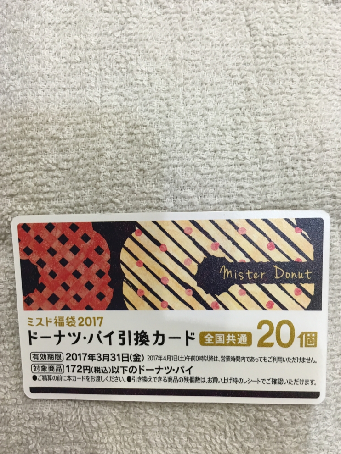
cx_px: 165
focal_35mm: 30
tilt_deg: -87.1
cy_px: 228
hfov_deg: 46.8
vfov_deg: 60.0
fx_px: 394
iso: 40
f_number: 2.2
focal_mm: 4.15
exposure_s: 1/15
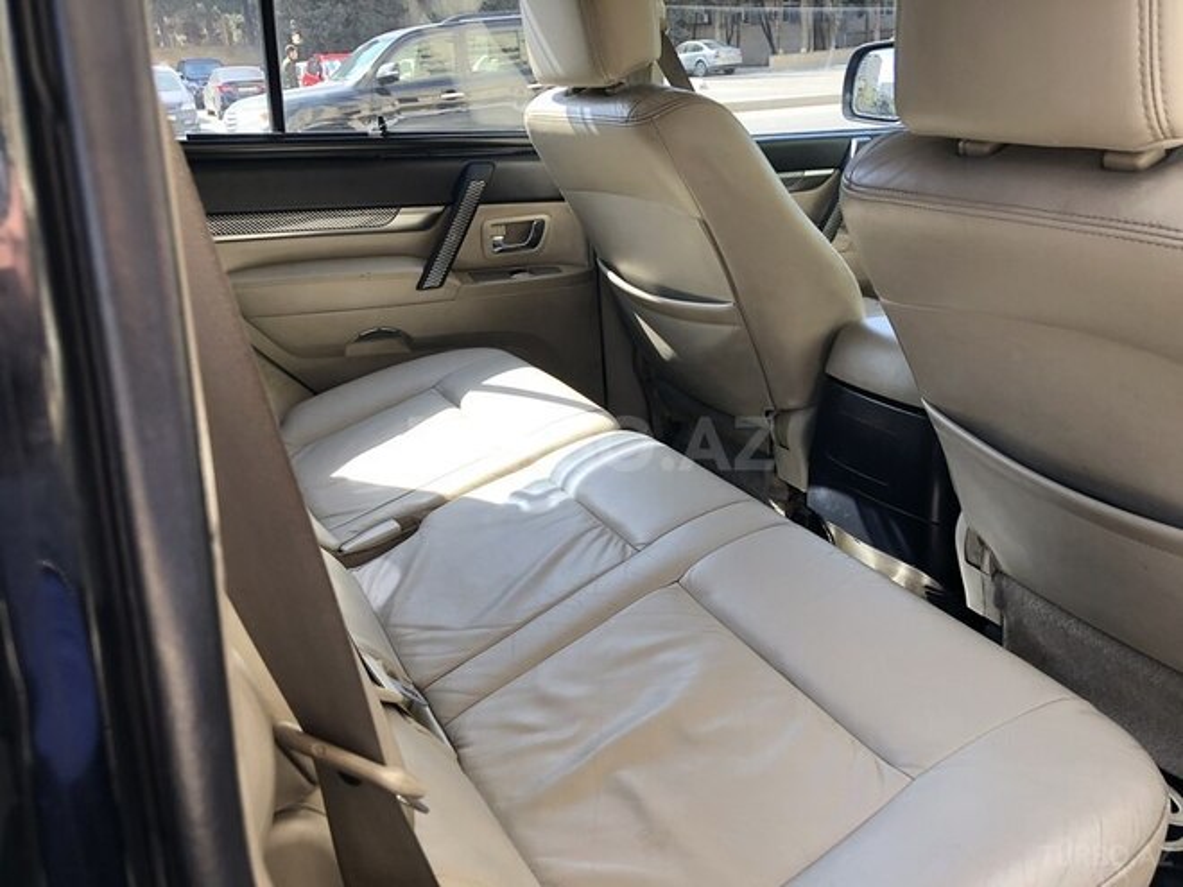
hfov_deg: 63.4
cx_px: 592
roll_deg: +3.1
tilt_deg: -21.6
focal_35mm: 28
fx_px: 957
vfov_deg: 49.7
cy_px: 444
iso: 32
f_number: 1.8
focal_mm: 4
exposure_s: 1/120
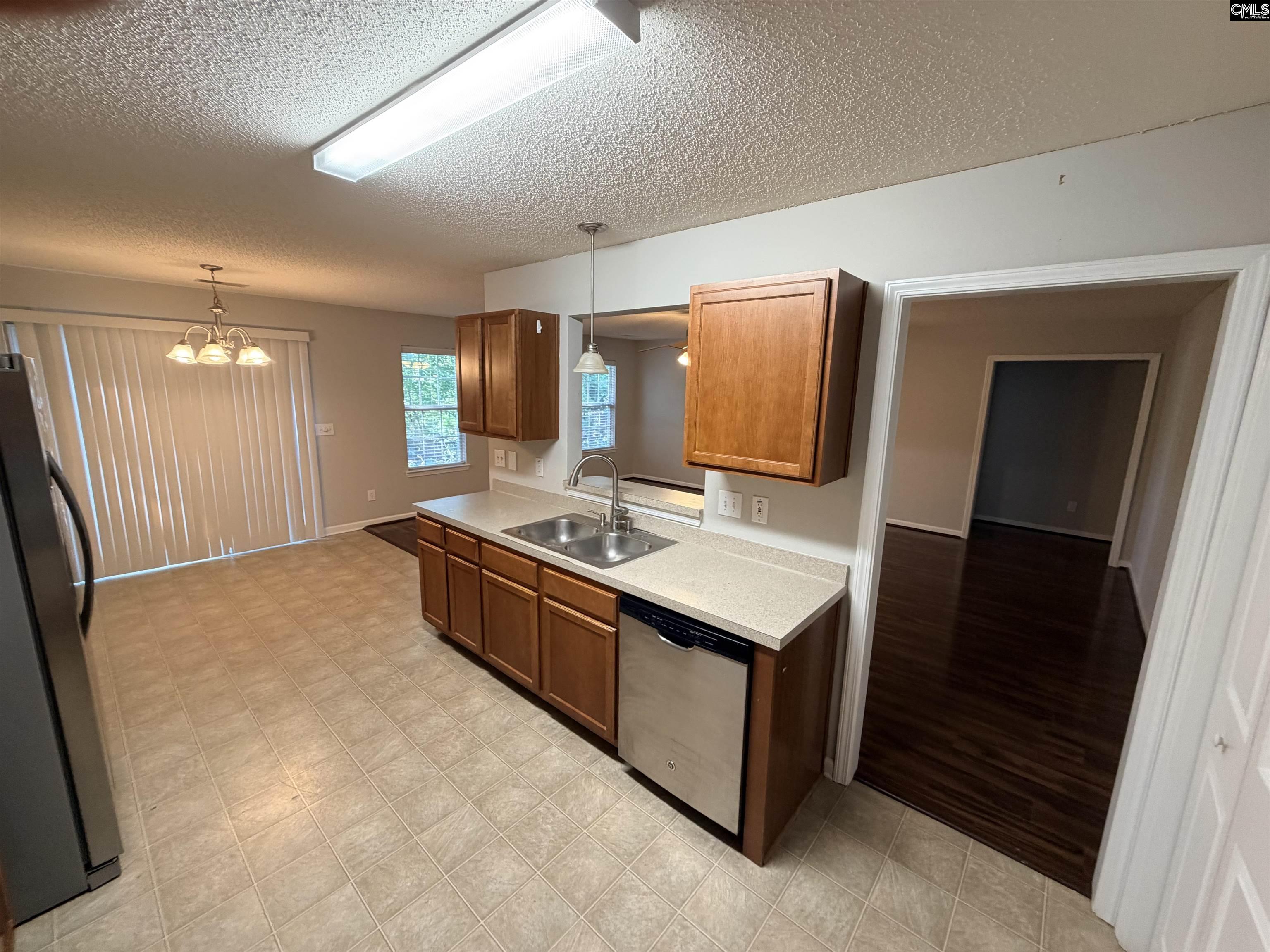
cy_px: 476
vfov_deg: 85.7
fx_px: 514
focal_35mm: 14
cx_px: 635
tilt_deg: -10.8
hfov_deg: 102.1
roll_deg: -1.9
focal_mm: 2.22
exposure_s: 1/60
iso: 200
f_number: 2.2
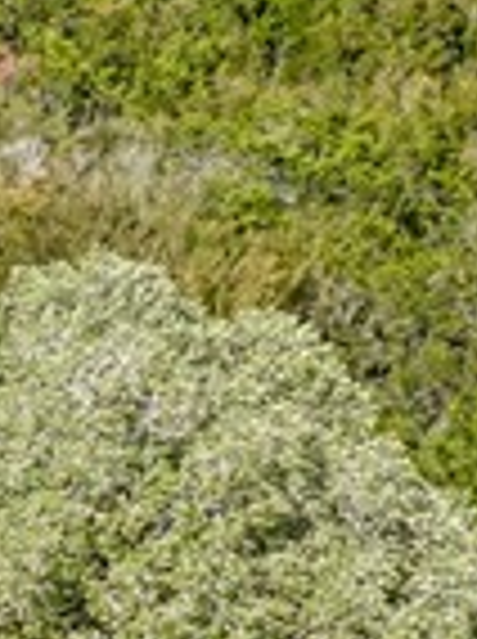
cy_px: 776
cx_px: -842
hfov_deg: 6.7
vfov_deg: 9.5
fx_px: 3796
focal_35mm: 206
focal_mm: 10.3
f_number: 3.2
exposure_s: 1/1000
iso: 100
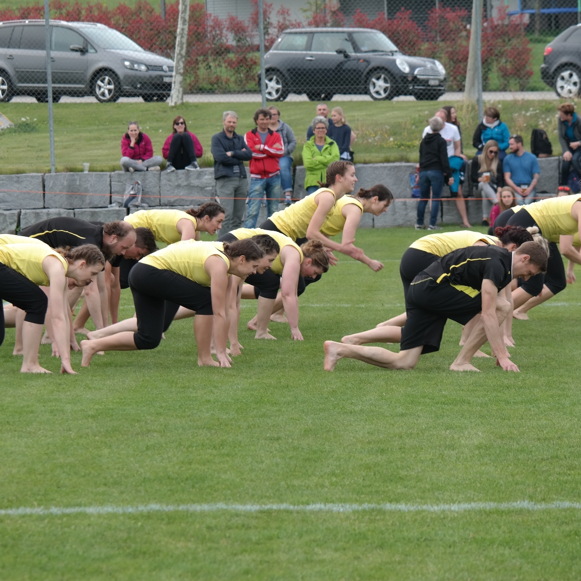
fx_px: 3741
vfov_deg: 8.9
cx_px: 275
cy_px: 291
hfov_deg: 8.9
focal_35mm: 197
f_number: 5.6
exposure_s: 1/250
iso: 200
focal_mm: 100
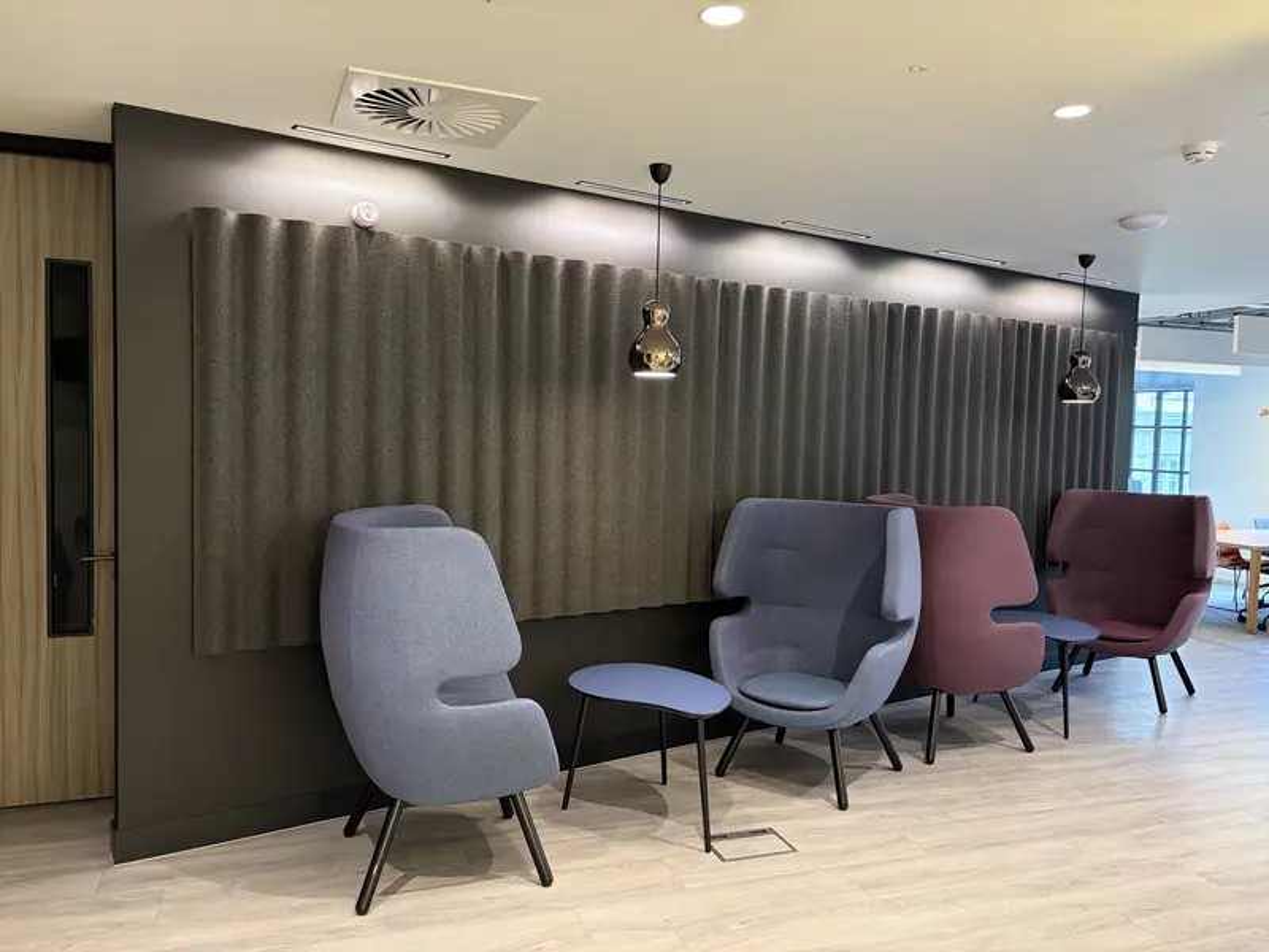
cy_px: 476
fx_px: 953
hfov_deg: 67.3
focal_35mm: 26
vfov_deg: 53.1
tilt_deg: -2.6
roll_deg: -1.4
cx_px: 634
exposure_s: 1/60
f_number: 1.6
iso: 250
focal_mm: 5.96
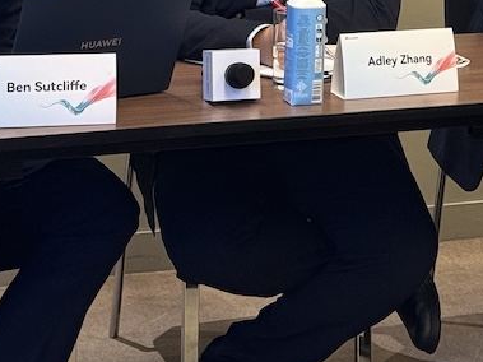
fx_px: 2120
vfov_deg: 9.5
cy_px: -192
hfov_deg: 12.8
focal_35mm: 152
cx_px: 521
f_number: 1.78
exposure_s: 1/50
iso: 125
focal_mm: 6.76
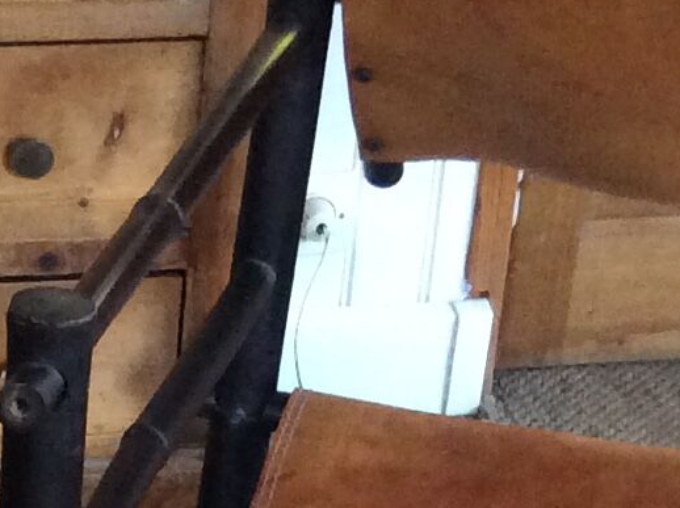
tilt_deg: -34.1
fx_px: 3139
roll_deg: +1.6
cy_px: 773
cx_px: -193
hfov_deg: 12.0
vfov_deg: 9.0
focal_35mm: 160
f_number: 2.4
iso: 200
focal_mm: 3.3
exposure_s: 1/25
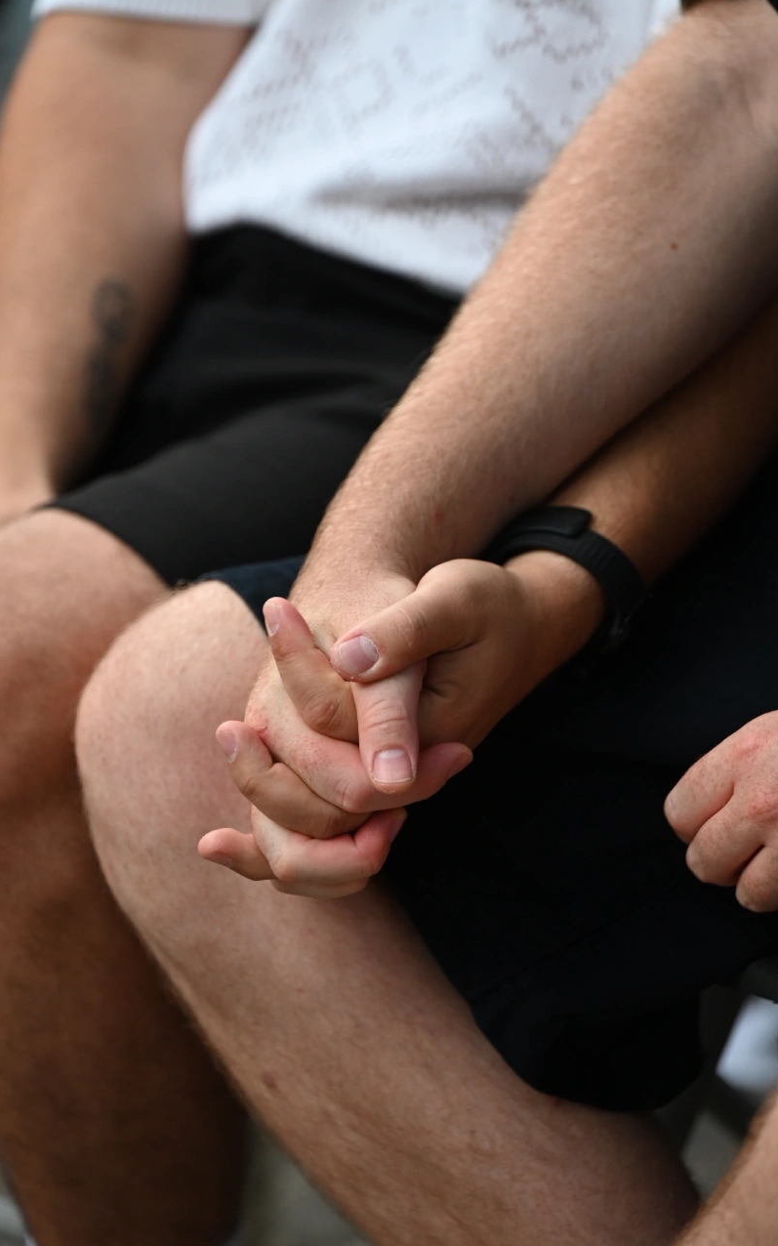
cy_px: 584
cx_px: 371
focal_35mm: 264
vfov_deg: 8.0
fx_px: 8960
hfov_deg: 5.0
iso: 400
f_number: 2.8
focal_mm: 200
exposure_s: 1/320
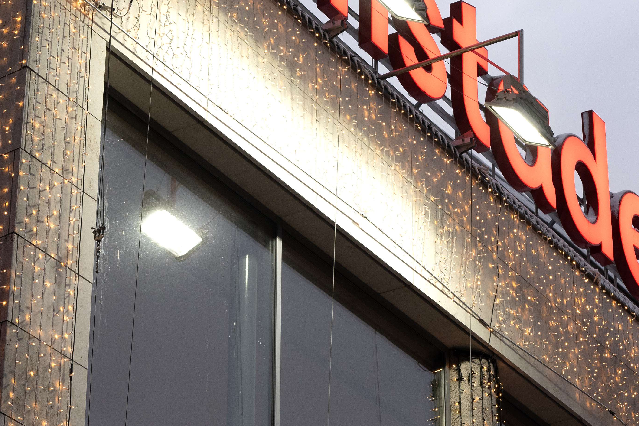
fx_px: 2343
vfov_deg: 10.4
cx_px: 351
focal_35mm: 132
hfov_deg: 15.5
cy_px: 150
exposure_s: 1/125
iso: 360
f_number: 4
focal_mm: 44
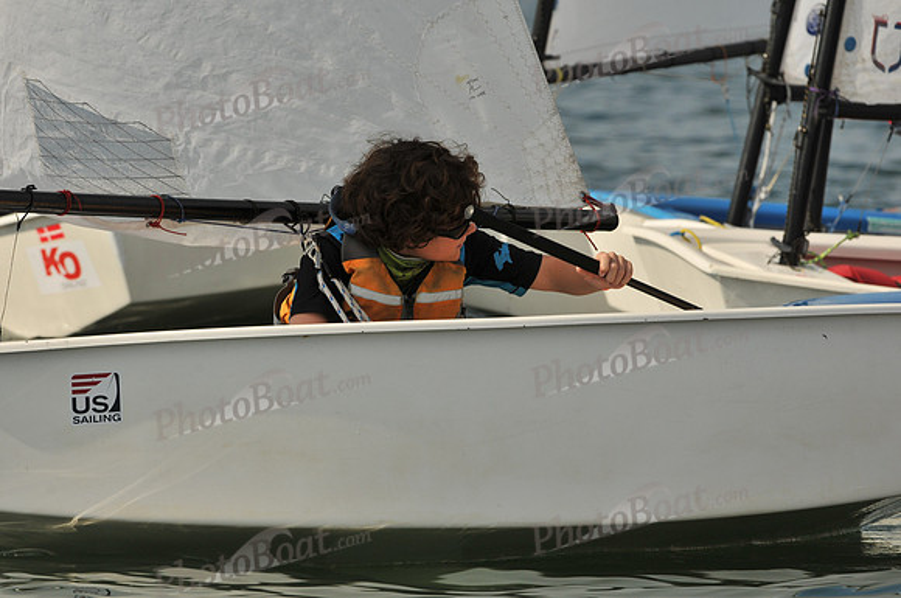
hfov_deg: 4.6
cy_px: 299
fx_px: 11247
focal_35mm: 450
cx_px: 450
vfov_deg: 3.0
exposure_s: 1/640
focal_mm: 300
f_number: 10
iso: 200
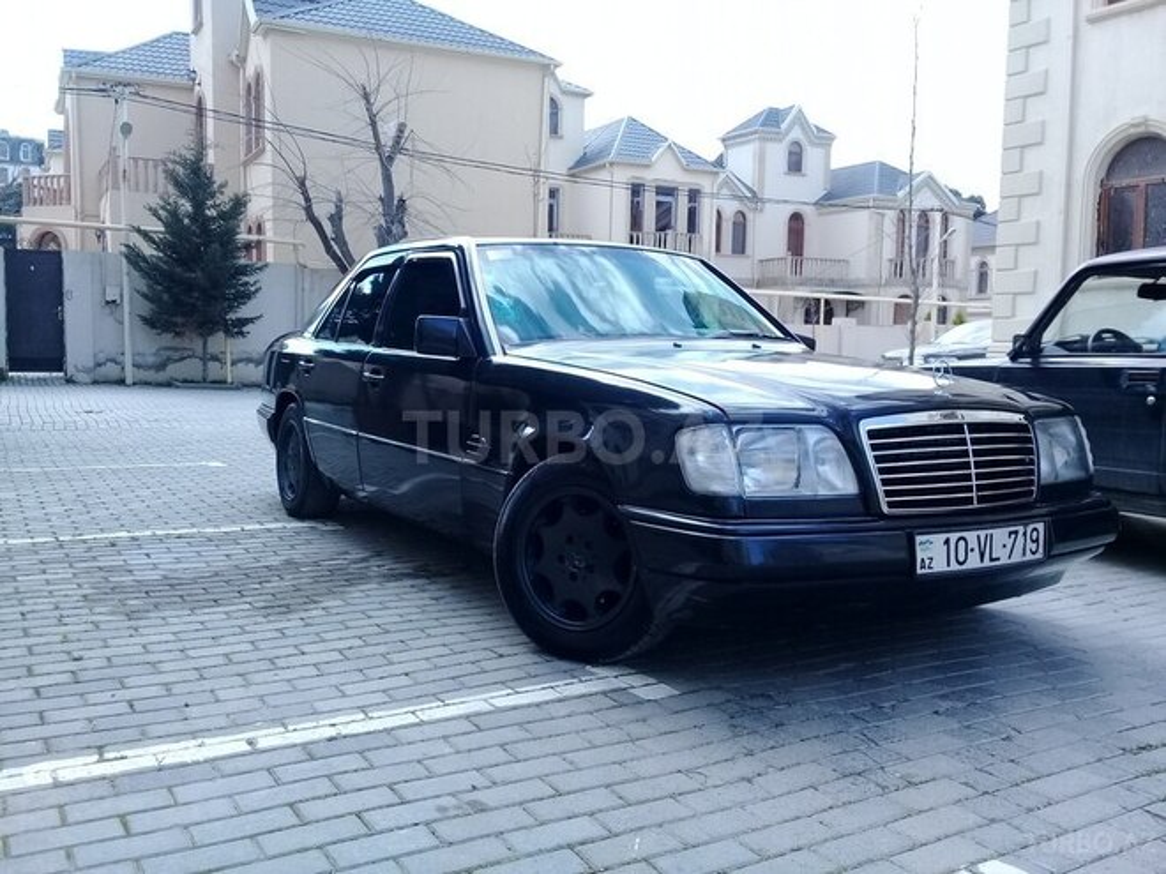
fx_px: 1044
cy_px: 437
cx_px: 583
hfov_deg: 58.4
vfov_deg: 45.4
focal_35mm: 31
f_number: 2.2
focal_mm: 3.3
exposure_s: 1/328
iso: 64
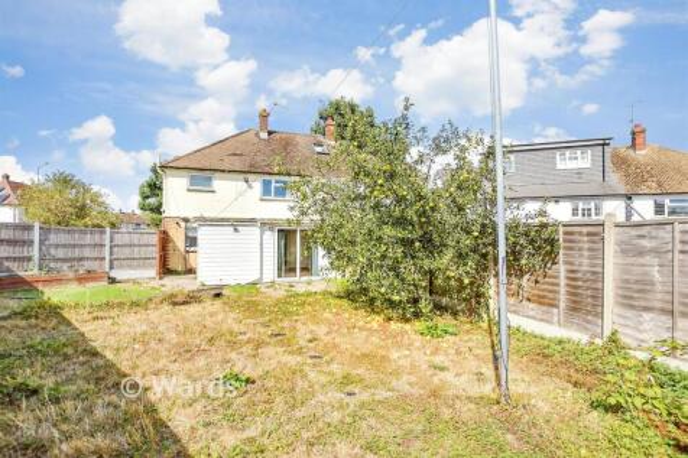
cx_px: 344
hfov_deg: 100.4
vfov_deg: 77.3
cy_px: 229
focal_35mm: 15
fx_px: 287
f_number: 8
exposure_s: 1/800
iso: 320
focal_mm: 10
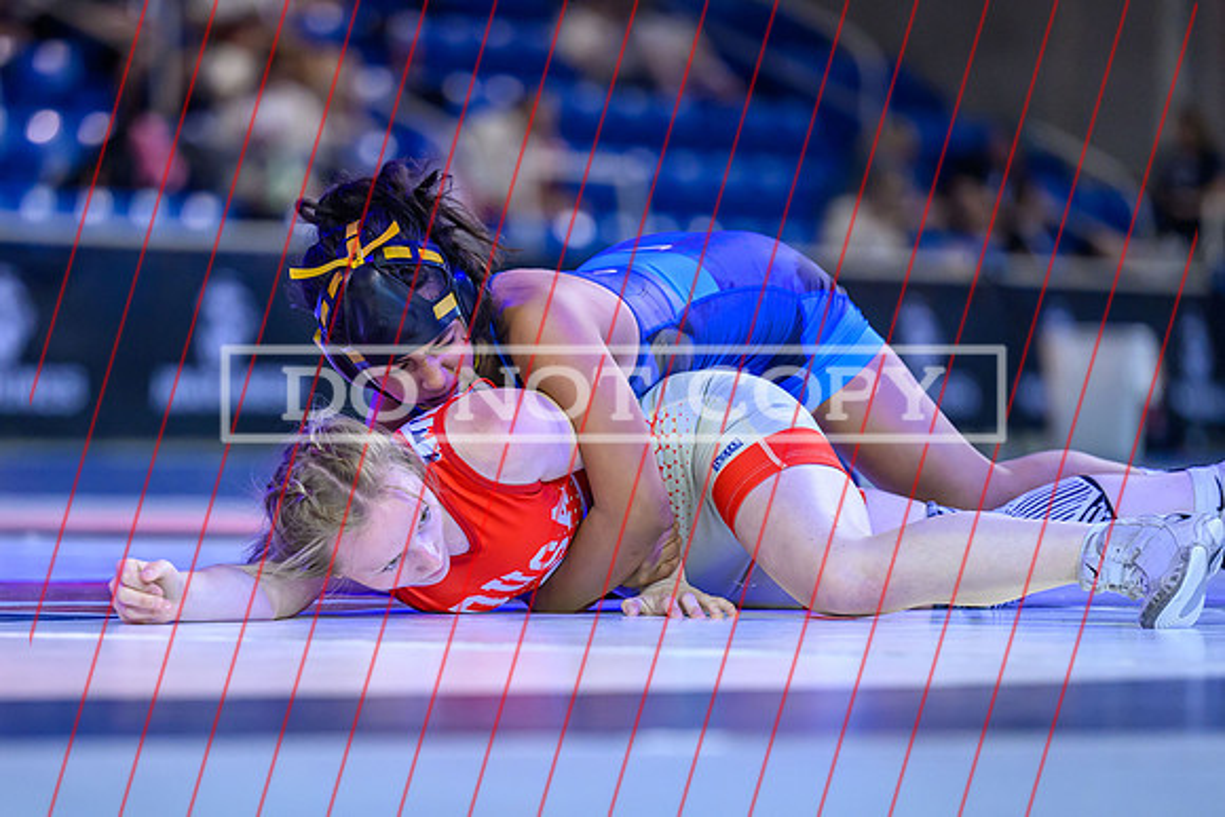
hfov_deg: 8.9
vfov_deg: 5.9
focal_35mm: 231
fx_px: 7867
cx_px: 443
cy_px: 564
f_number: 2.8
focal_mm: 165
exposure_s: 1/800
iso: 2500
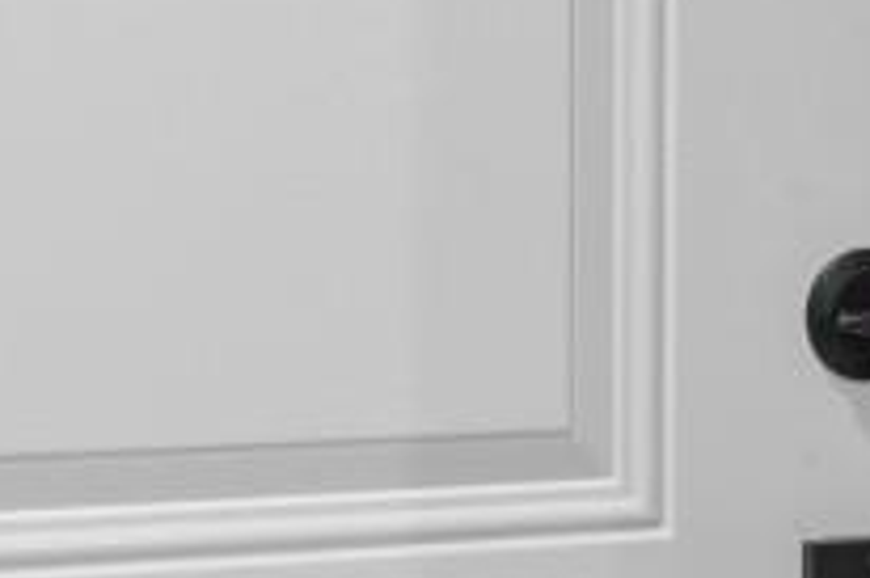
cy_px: 122
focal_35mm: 118
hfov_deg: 17.0
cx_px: 836
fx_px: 2849
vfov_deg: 11.6
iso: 100
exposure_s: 1
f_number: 4.5
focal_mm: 10
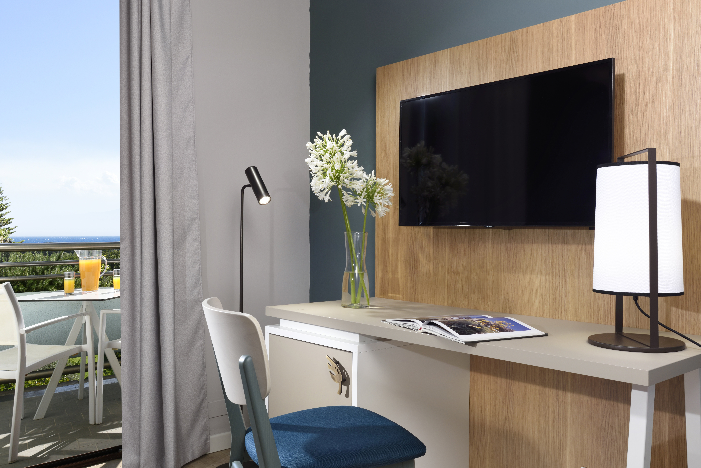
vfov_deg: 41.1
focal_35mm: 32
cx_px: 350
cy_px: 234
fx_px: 623
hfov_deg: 58.7
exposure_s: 1/13
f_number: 13
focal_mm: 32
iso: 200
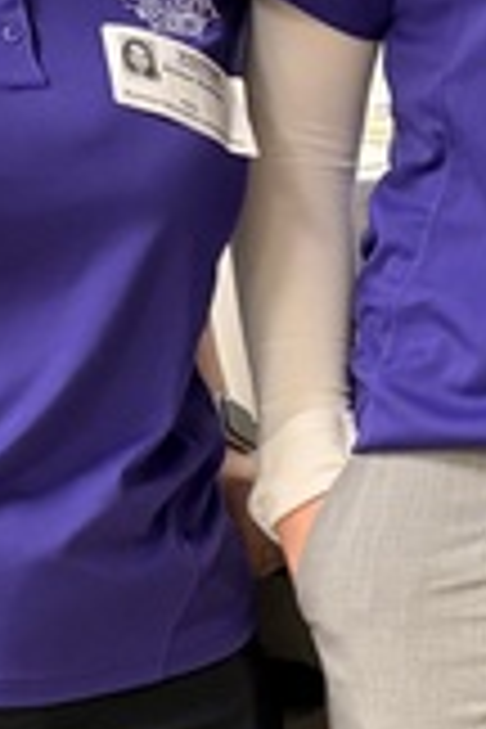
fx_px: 3462
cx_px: 693
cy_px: 590
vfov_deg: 12.0
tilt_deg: -13.9
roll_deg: -1.8
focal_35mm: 171
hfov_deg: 7.9
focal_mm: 5.96
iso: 320
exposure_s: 1/60
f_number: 1.6
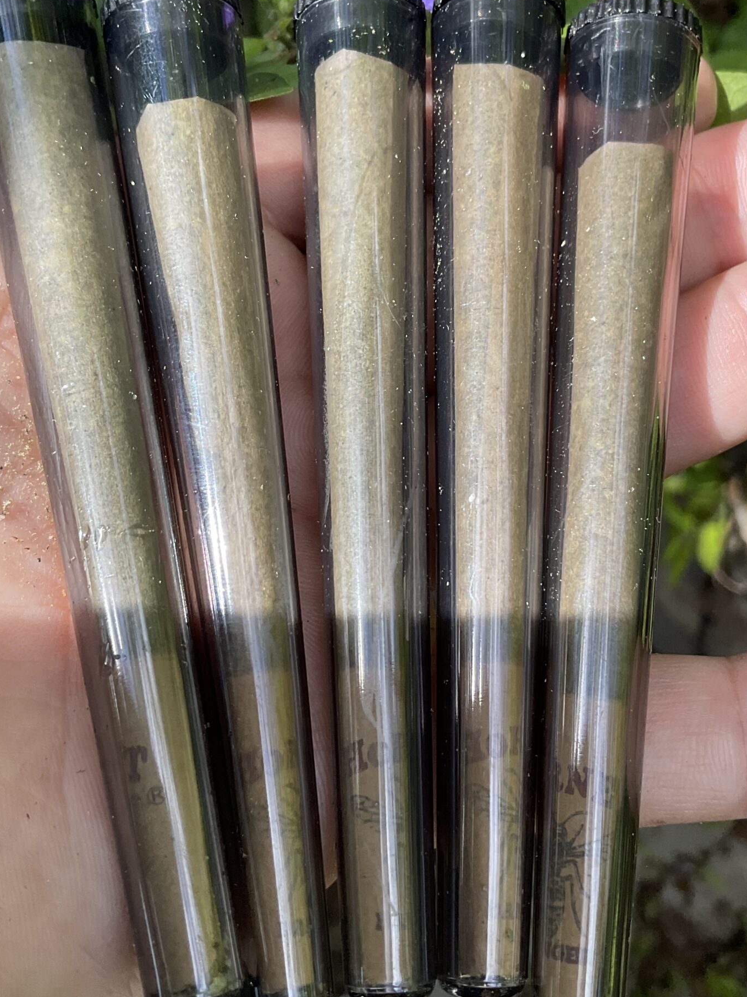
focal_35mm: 41
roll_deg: +1.9
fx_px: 1180
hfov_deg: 35.1
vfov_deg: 45.5
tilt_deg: -34.9
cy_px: 397
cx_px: 393
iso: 16
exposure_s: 1/362
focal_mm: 3
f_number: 1.8
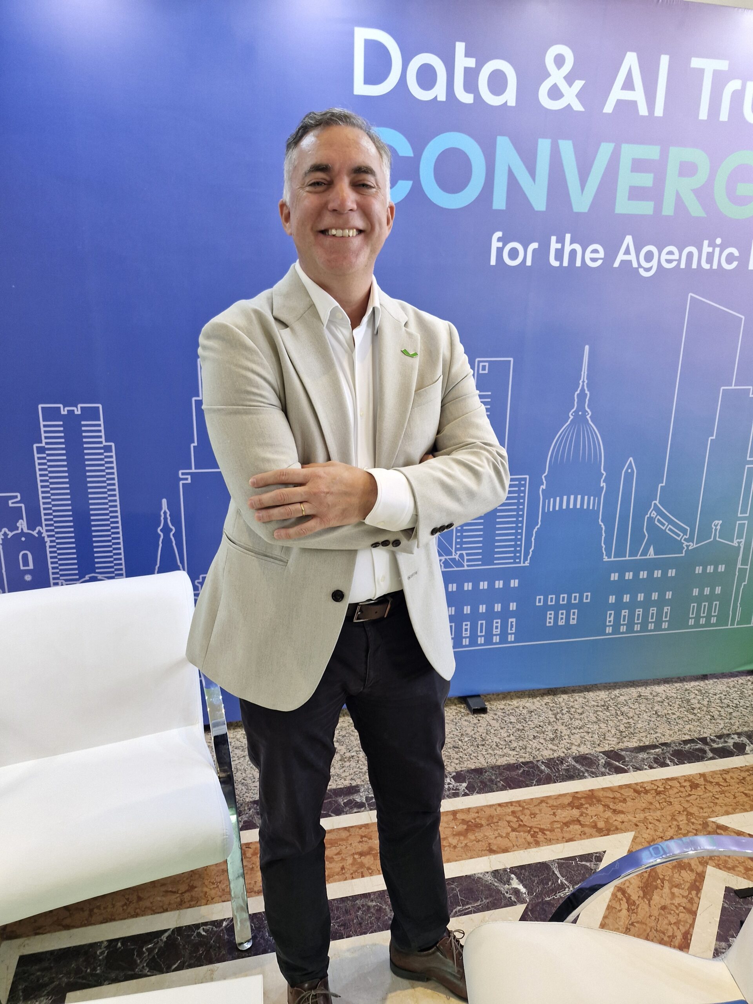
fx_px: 667
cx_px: 376
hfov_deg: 58.9
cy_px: 502
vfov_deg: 73.9
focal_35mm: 23
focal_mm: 5.54
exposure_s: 1/100
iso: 125
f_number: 1.8
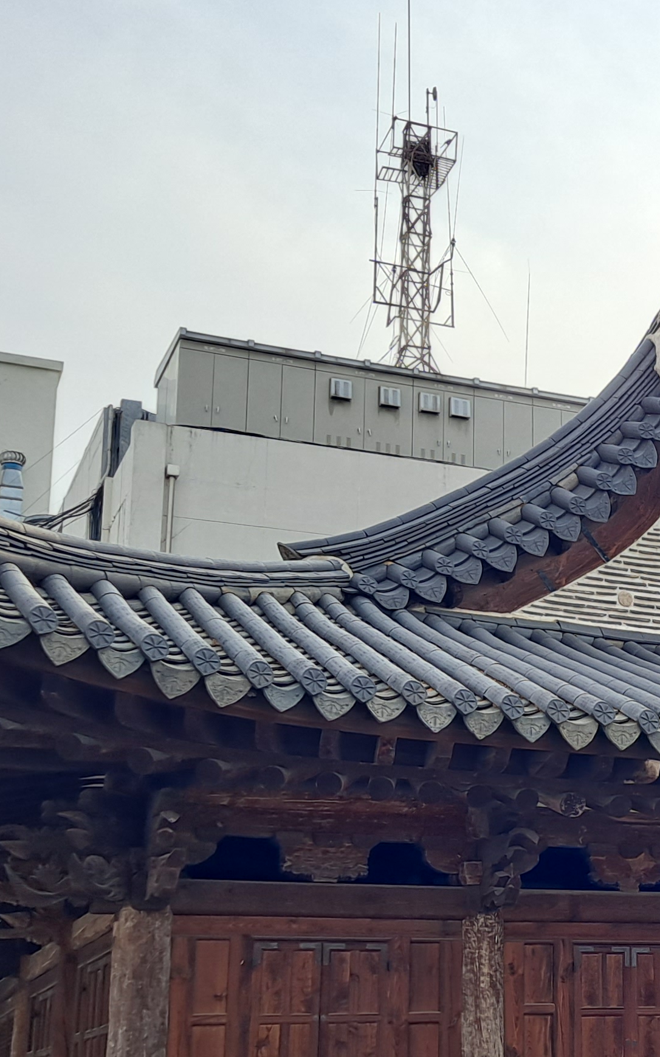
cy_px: 659
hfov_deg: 20.0
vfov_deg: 33.3
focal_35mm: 61
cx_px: 793
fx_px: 1756
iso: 32
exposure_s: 1/549
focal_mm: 4.6
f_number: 2
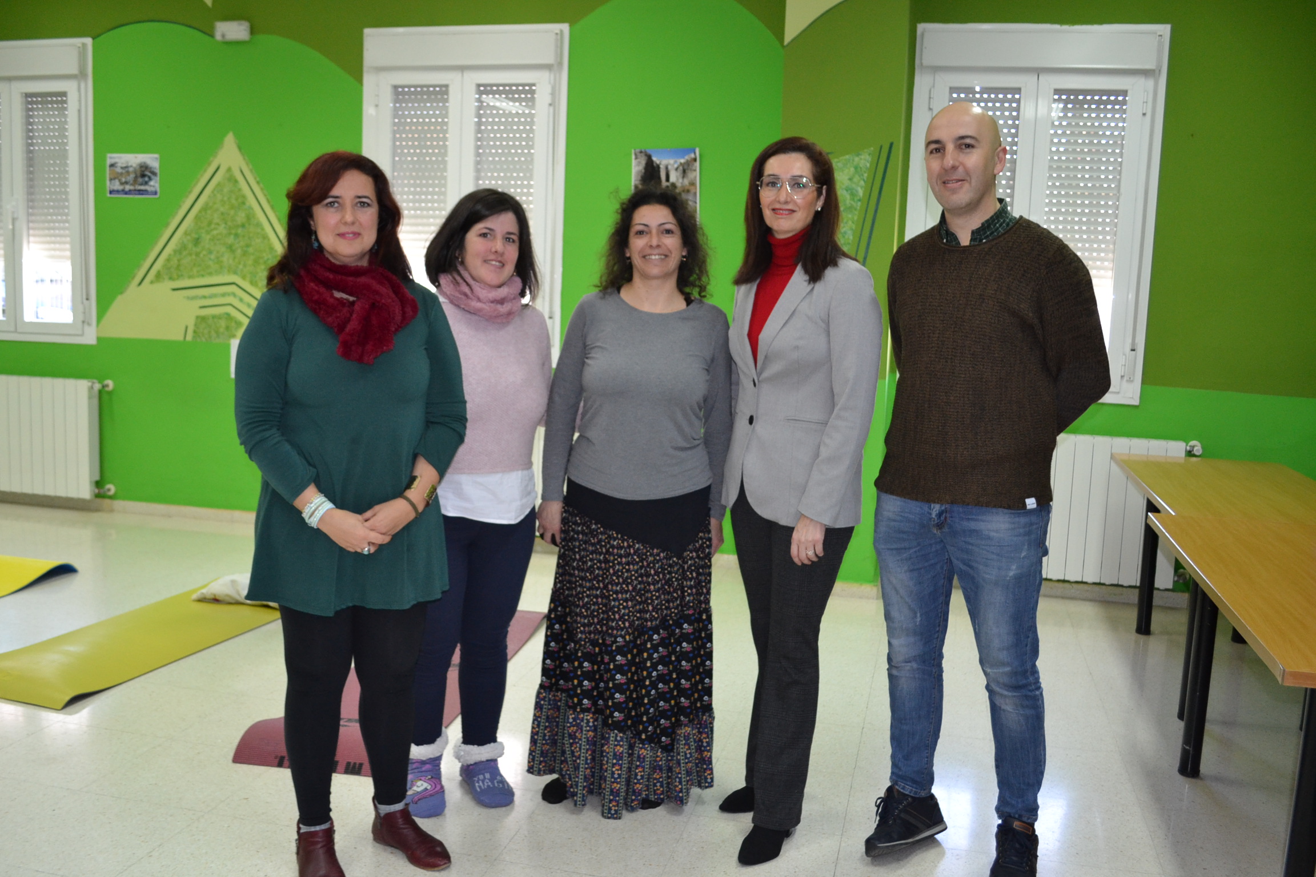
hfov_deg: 57.2
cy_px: 438
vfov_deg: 40.0
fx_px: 1206
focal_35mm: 33
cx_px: 658
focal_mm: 22
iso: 1000
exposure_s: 1/60
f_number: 3.8
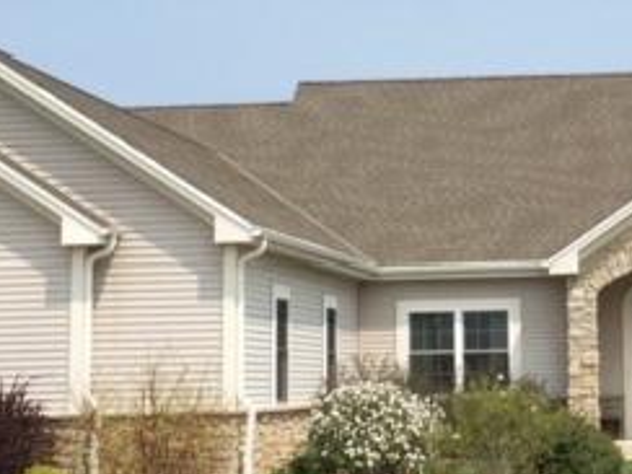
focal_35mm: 76
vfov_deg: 19.3
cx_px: 446
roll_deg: +2.3
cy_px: 163
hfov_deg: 25.5
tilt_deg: +9.3
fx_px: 1388
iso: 32
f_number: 2.2
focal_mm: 4.15
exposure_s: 1/2198
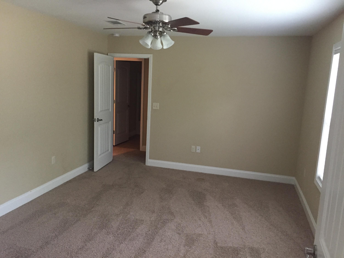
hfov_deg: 61.7
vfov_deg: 48.2
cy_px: 129
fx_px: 288
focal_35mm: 29
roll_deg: -3.5
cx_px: 172
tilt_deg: -8.0
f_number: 2.2
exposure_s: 1/30
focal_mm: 4.15
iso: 250
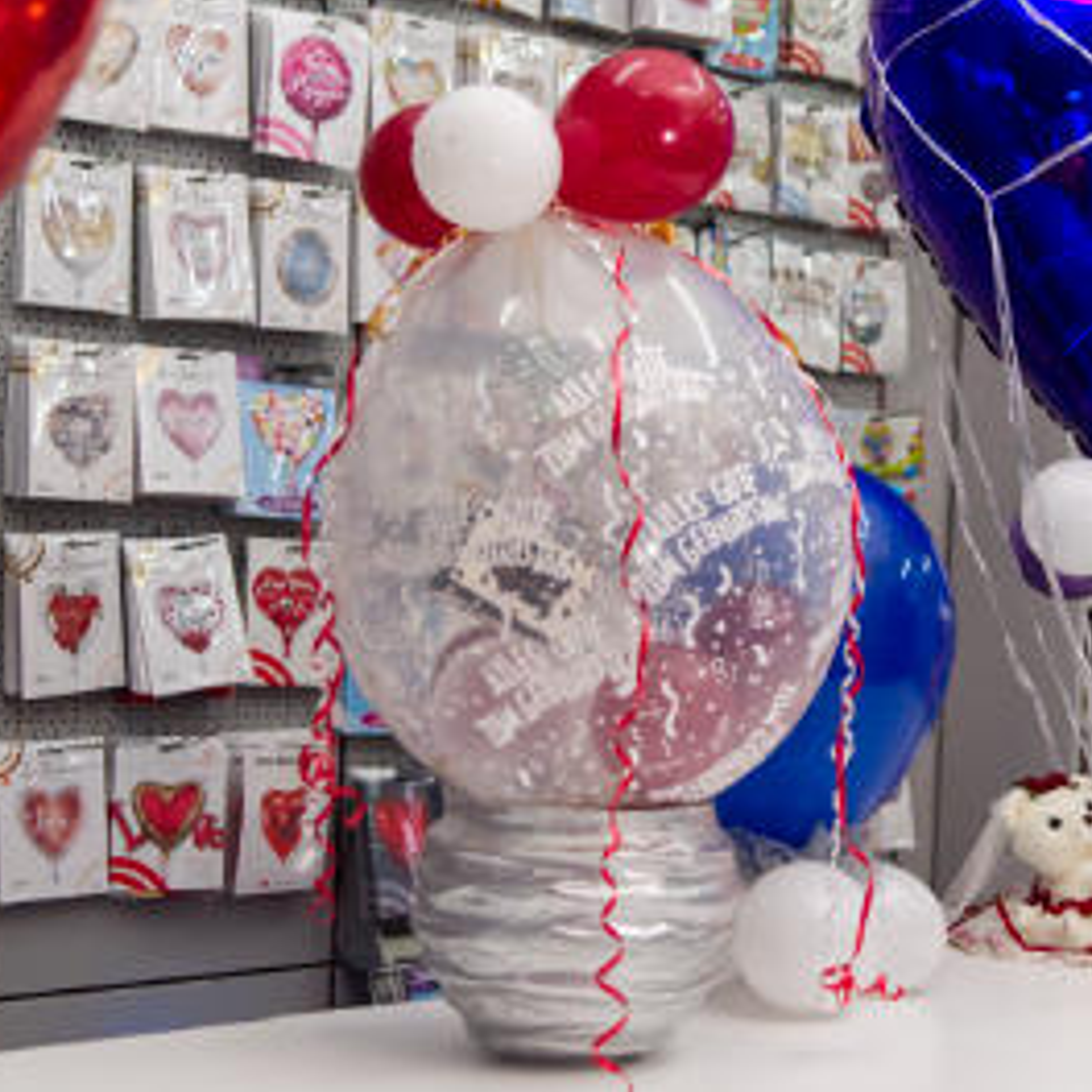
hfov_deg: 31.6
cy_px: 544
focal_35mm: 54
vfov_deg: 31.6
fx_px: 1927
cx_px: 633
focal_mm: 28
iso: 800
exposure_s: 1/800
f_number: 2.8
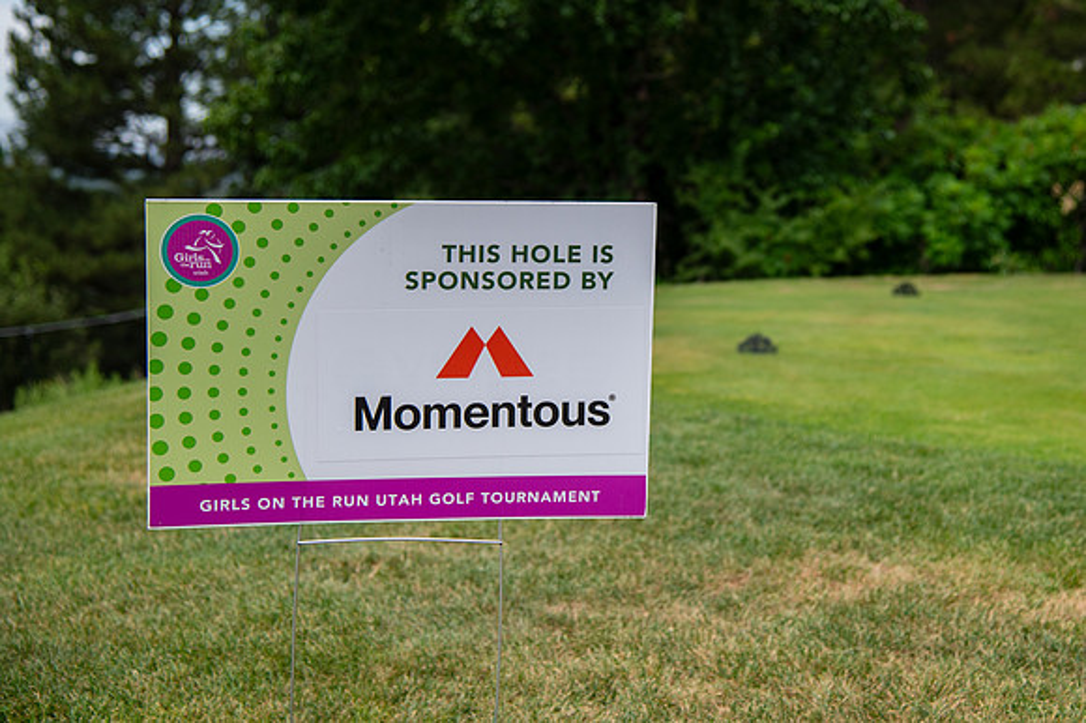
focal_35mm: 62
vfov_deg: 21.7
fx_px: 1880
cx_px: 627
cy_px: 289
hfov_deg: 32.2
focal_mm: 52
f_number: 4
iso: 200
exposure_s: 1/1600
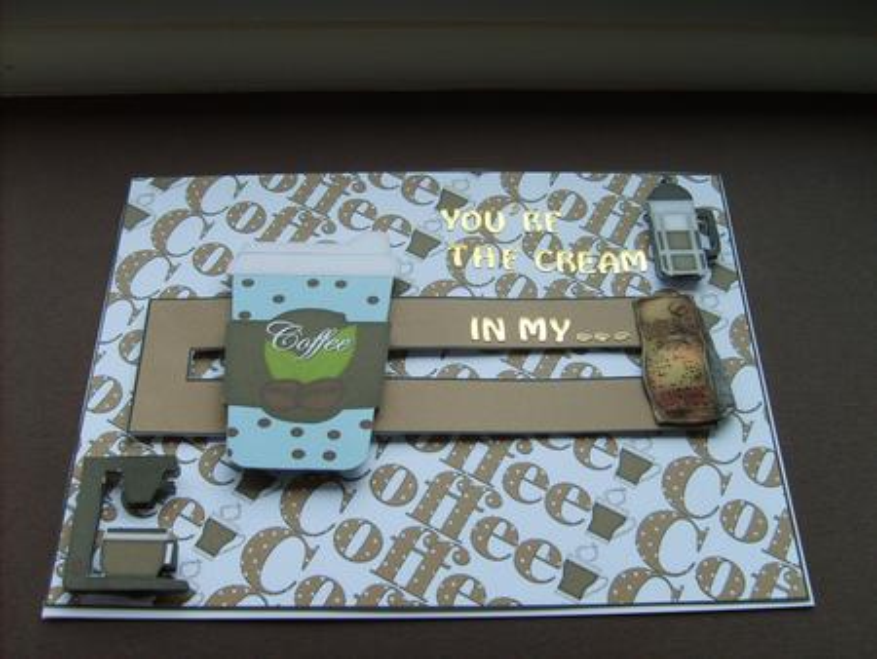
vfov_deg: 40.7
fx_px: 887
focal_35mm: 35
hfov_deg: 52.6
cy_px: 330
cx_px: 438
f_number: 2.8
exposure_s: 1/30
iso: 63
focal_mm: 5.8
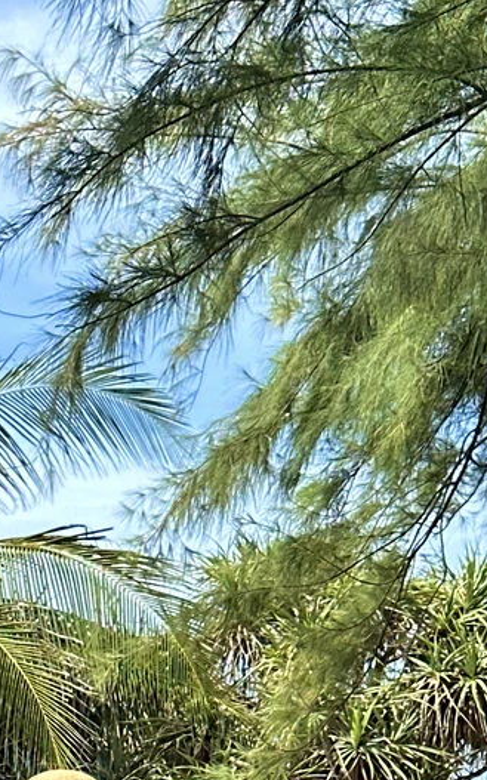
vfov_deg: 14.7
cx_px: 0
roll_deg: -0.6
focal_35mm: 139
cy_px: 817
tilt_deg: +3.6
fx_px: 2954
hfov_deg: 9.4
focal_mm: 6.86
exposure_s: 1/1953
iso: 64
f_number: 1.78
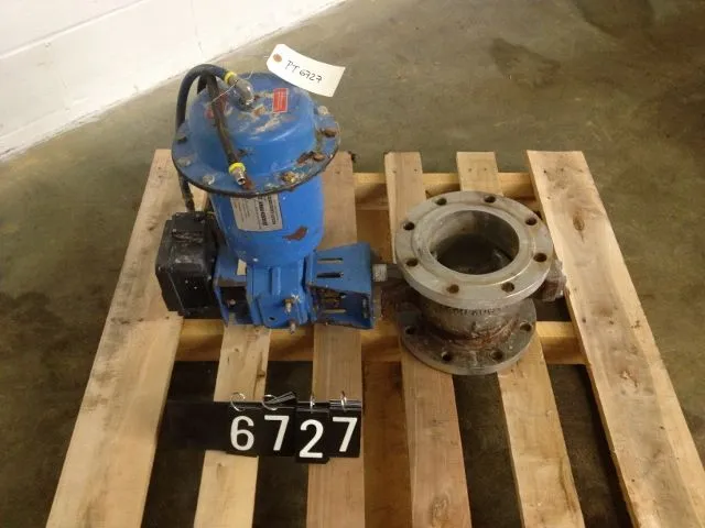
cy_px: 264
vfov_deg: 40.7
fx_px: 713
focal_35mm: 35
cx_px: 352
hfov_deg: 52.6
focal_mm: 4.28
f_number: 2.4
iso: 200
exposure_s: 1/20
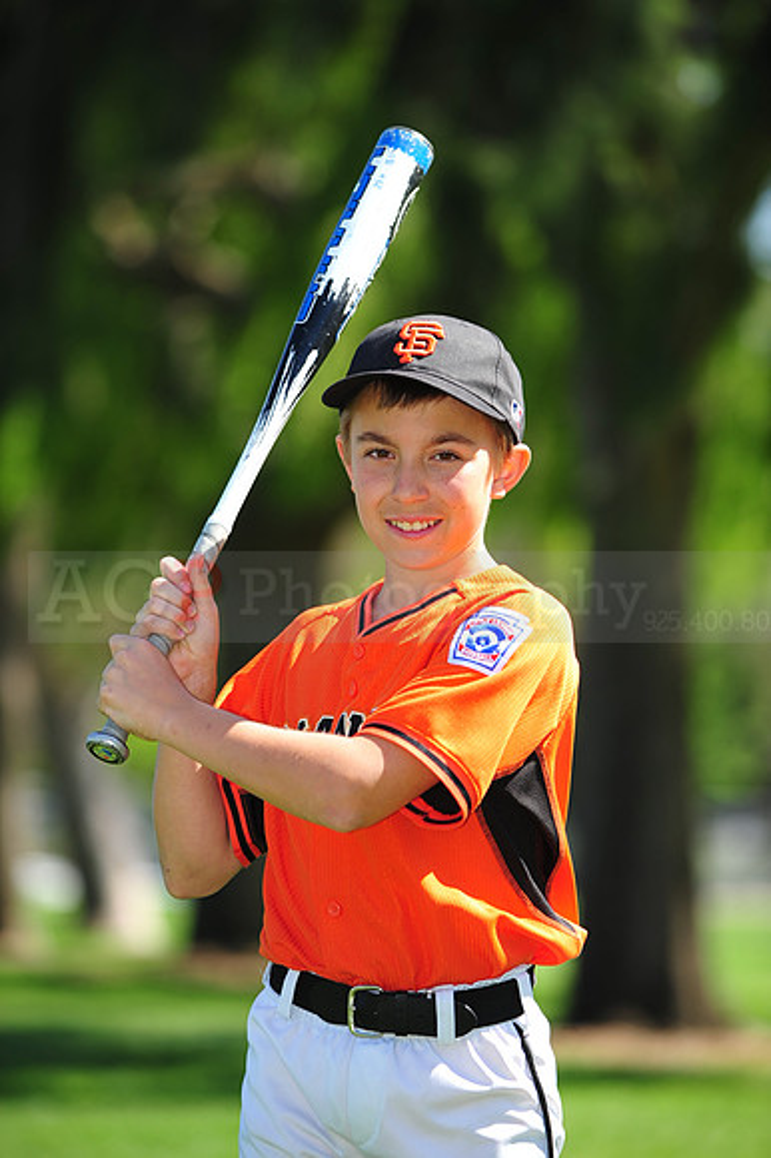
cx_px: 386
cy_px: 579
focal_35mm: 200
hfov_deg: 6.9
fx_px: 6432
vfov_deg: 10.3
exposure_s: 1/640
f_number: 4.5
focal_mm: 200
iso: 200
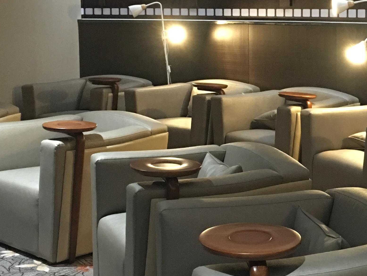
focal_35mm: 75
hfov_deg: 25.4
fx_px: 795
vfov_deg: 19.6
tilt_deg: -4.5
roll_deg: +0.5
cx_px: 306
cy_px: 88
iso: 160
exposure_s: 1/8
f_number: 2.2
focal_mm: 4.15
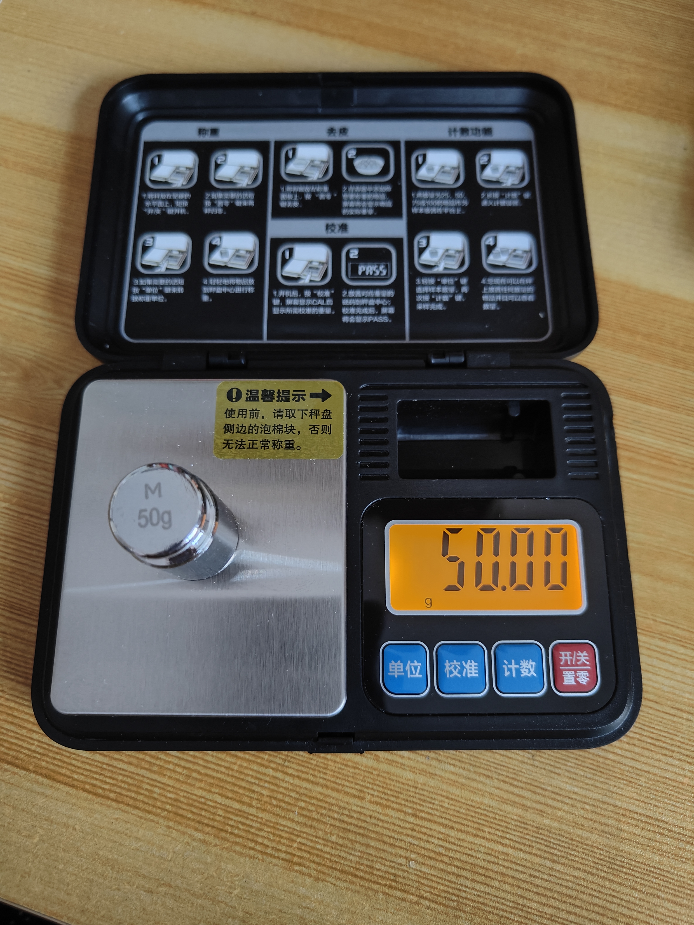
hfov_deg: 56.8
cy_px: 462
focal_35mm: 24
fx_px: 642
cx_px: 347
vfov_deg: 71.6
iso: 1250
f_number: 1.8
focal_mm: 5.59
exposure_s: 1/33
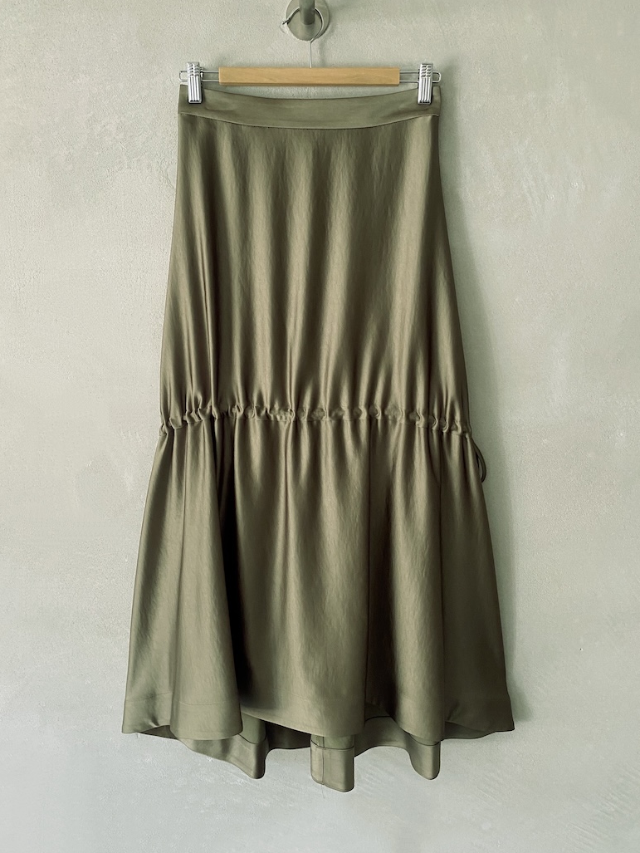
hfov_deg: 51.4
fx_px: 665
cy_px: 420
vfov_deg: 65.3
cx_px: 311
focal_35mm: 27
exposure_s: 1/78
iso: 125
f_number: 1.8
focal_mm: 4.25
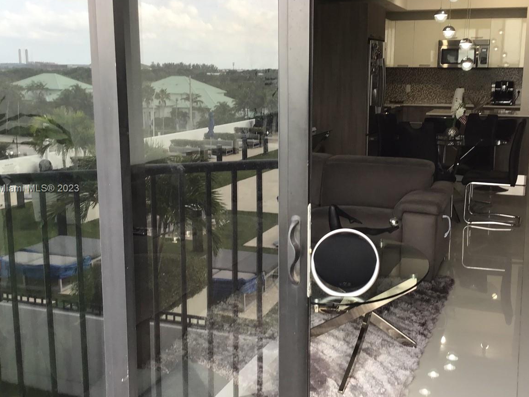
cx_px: 300
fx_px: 657
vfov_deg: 33.6
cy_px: 189
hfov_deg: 43.7
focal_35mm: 43
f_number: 2.4
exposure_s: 1/60
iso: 32
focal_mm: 3.3
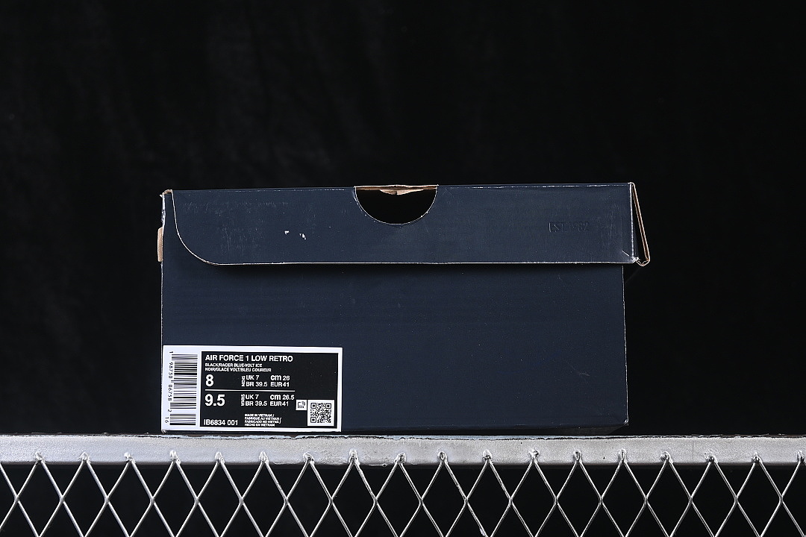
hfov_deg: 27.0
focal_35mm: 75
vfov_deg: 18.2
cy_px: 268
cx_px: 403
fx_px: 1679
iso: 160
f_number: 6.3
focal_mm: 50
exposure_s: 1/60
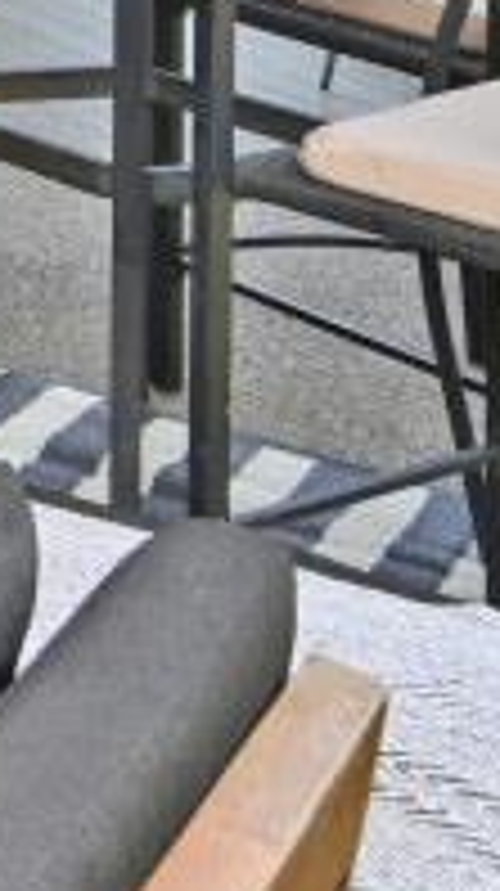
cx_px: -1514
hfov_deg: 7.5
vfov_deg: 16.7
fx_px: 2623
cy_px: -612
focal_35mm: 111
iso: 140
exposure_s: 1/125
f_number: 5.6
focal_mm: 14
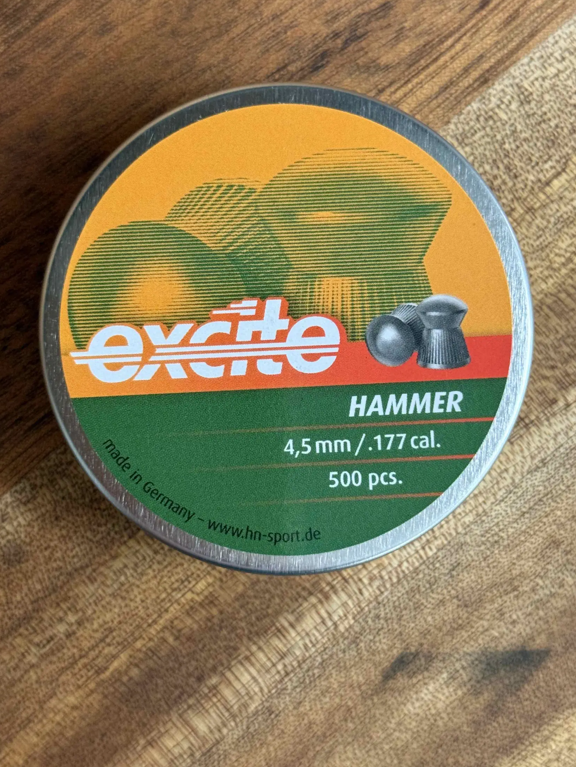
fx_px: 1242
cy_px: 370
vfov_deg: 34.3
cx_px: 293
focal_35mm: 56
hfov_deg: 26.1
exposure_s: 1/33
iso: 200
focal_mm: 6.76
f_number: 1.78
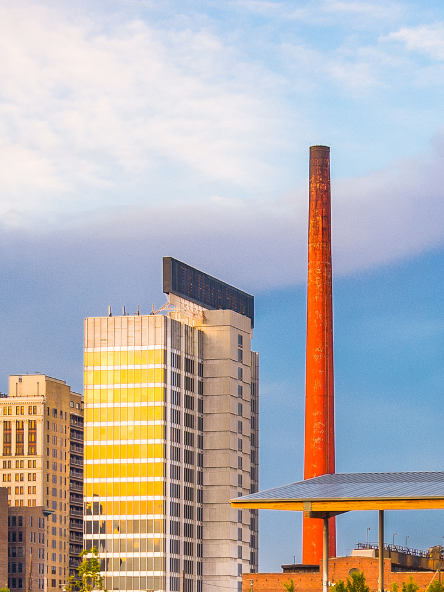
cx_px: 439
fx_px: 2411
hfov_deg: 10.4
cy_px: 586
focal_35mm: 141
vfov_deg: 13.8
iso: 100
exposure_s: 1/5
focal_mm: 28
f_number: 8
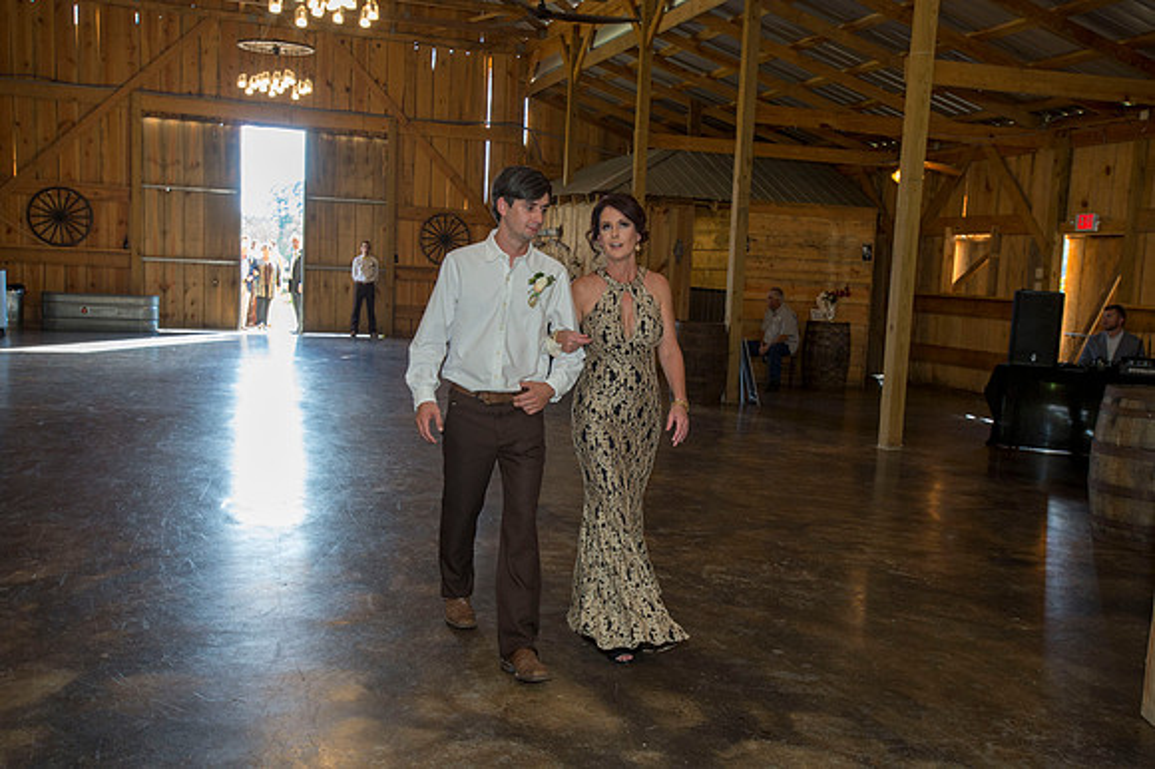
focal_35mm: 35
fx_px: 1122
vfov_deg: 37.8
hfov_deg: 54.5
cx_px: 578
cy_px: 384
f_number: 6.3
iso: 1600
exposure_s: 1/125
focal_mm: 35
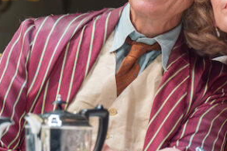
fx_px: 4210
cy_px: 34
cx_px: 146
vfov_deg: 2.1
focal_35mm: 668
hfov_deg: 3.1
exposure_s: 1/250
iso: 2500
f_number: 5
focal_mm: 200
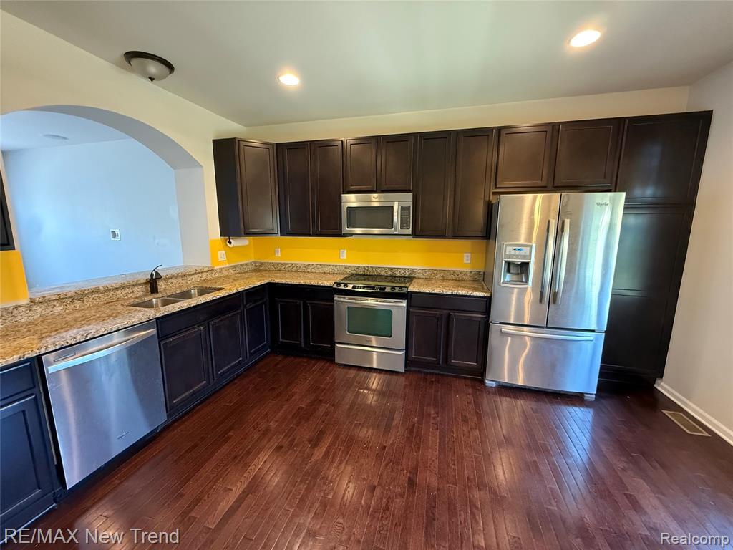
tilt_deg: -9.1
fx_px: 296
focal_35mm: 14
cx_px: 366
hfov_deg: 102.1
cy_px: 275
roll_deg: -0.2
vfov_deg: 85.7
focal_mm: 2.22
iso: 640
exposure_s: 1/60
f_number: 2.2
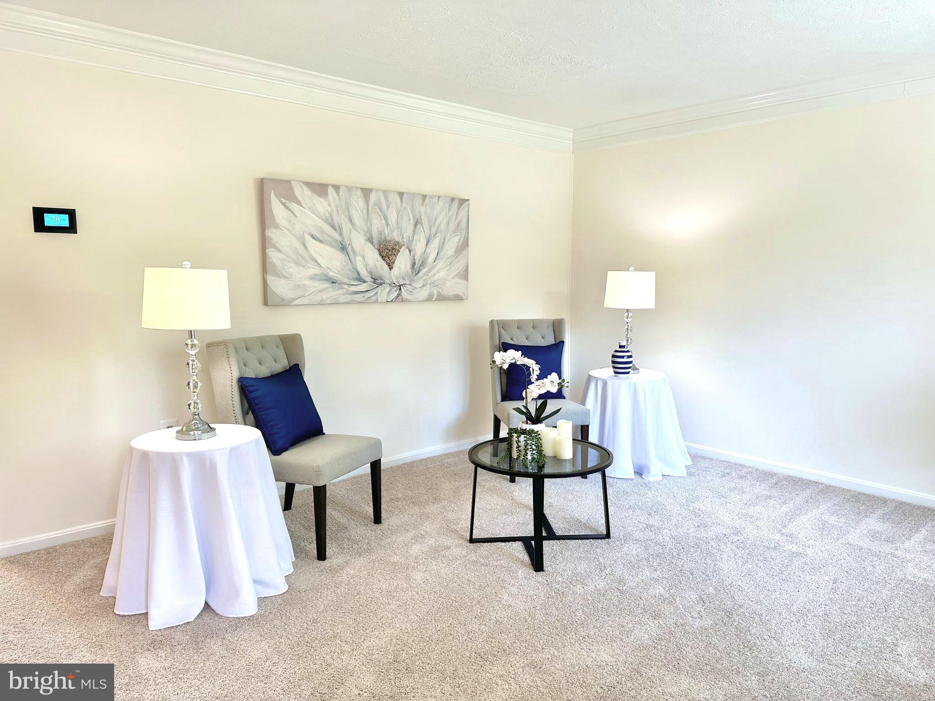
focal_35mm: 24
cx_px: 468
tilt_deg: -7.3
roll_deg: -0.1
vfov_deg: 56.8
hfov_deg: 71.6
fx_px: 648
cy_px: 350
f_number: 1.78
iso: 100
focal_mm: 6.86
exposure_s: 1/120
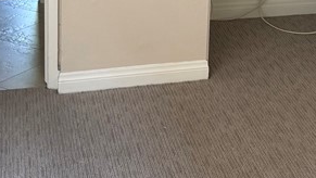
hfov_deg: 21.8
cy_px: -96
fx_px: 771
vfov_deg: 12.5
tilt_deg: -10.1
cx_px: 353
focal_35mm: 92
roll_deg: -4.8
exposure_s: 1/121
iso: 200
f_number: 1.78
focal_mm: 6.76
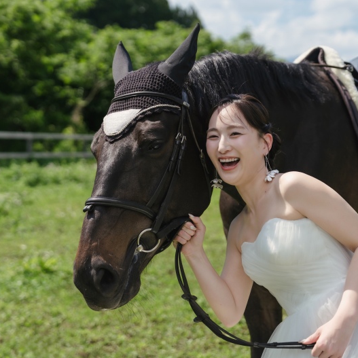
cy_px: 180
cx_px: 221
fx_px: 831
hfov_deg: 24.3
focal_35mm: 71
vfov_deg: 24.3
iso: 100
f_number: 2.8
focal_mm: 55
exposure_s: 1/2000
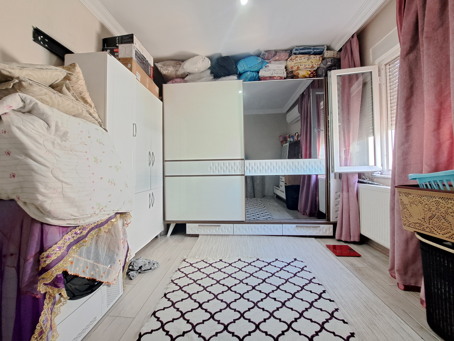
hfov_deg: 106.2
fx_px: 170
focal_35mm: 13
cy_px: 170
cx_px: 227
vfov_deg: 89.9
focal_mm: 1.74
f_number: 2.2
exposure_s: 1/33
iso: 200
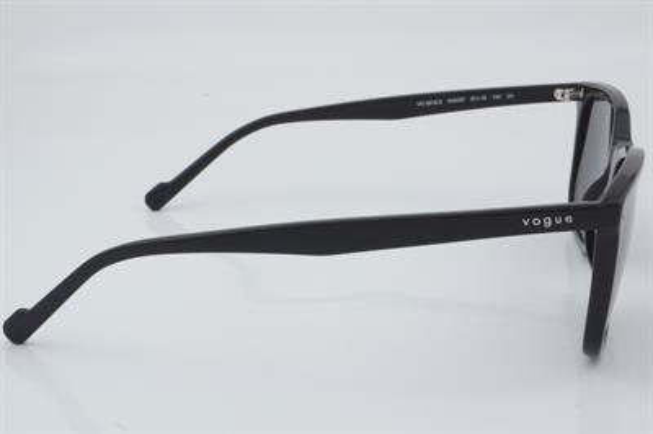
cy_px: 217
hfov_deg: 27.0
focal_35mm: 75
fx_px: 1359
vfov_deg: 18.2
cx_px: 326
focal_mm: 50
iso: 100
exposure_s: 1/3
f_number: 32
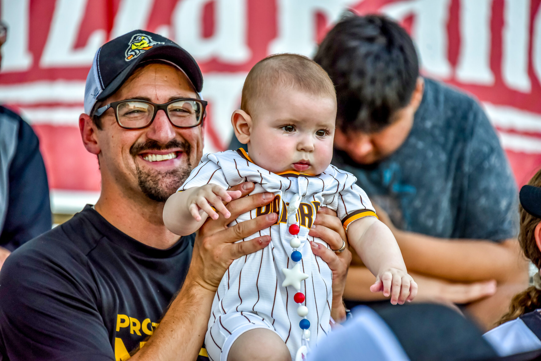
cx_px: 270
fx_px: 4510
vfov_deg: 4.6
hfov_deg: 6.9
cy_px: 180
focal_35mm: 300
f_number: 5.6
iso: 1400
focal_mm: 300
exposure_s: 1/1000
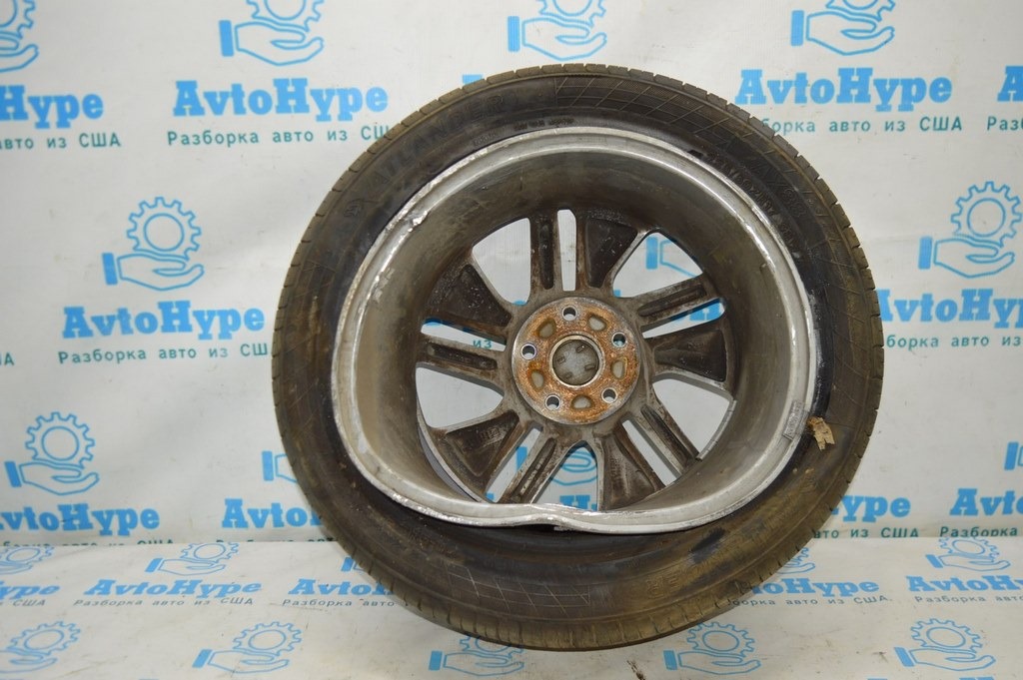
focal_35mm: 33
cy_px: 340
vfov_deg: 39.9
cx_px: 512
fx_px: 937
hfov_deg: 57.3
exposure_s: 1/60
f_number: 3.8
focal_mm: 22
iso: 400
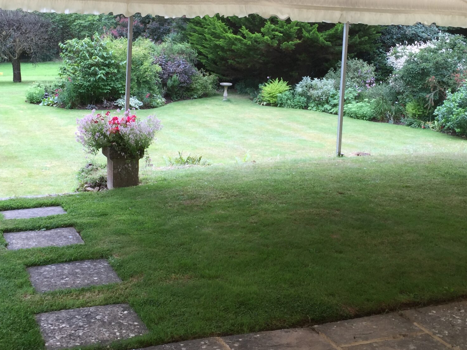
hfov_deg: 38.2
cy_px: 115
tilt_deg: -7.7
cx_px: 234
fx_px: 675
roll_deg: -2.8
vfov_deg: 28.9
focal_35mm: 50
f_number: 2.2
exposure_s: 1/286
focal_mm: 4.15
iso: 32
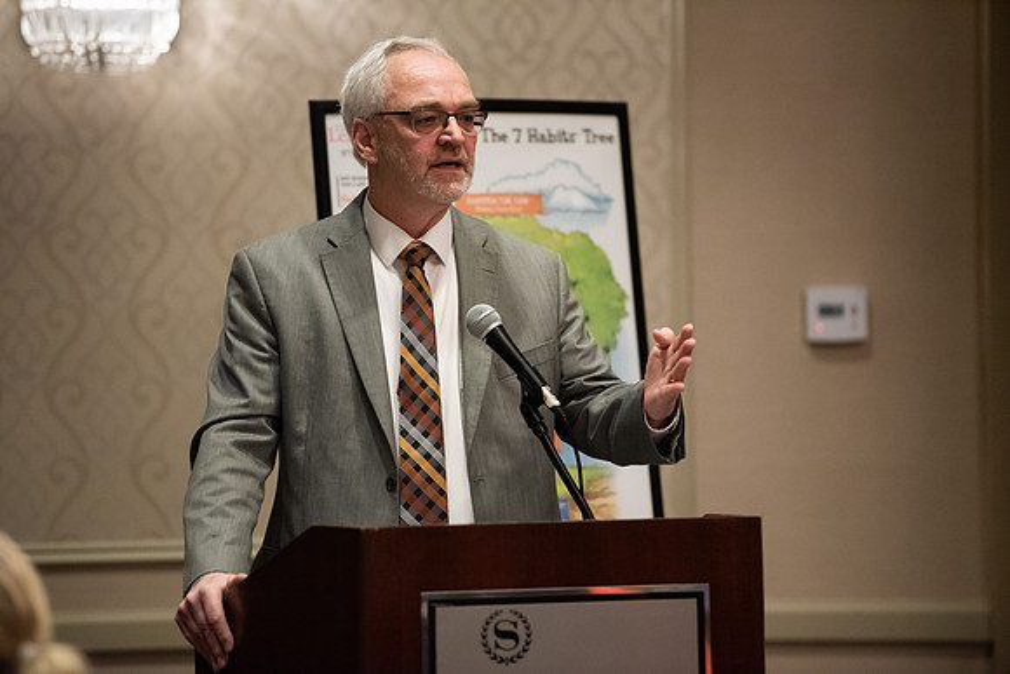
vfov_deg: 6.9
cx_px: 505
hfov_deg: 10.3
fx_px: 5612
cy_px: 337
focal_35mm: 200
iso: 5000
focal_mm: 200
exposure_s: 1/200
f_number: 2.8
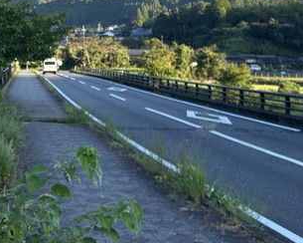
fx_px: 583
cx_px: 56
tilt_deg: +3.7
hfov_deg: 28.4
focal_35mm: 65
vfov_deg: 22.7
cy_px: 8
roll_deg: +0.2
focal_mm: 5.7
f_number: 1.5
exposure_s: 1/1224
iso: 50
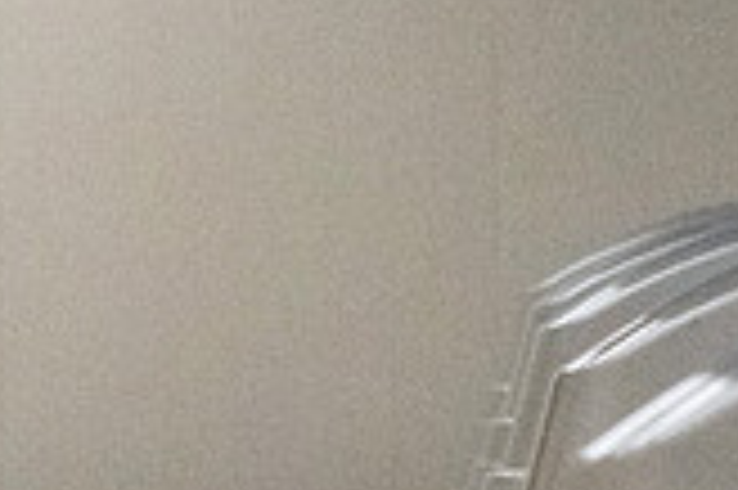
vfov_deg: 3.2
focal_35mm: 434
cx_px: -382
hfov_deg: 4.7
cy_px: 238
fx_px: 8888
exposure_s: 1/1250
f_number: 4
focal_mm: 82
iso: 10000
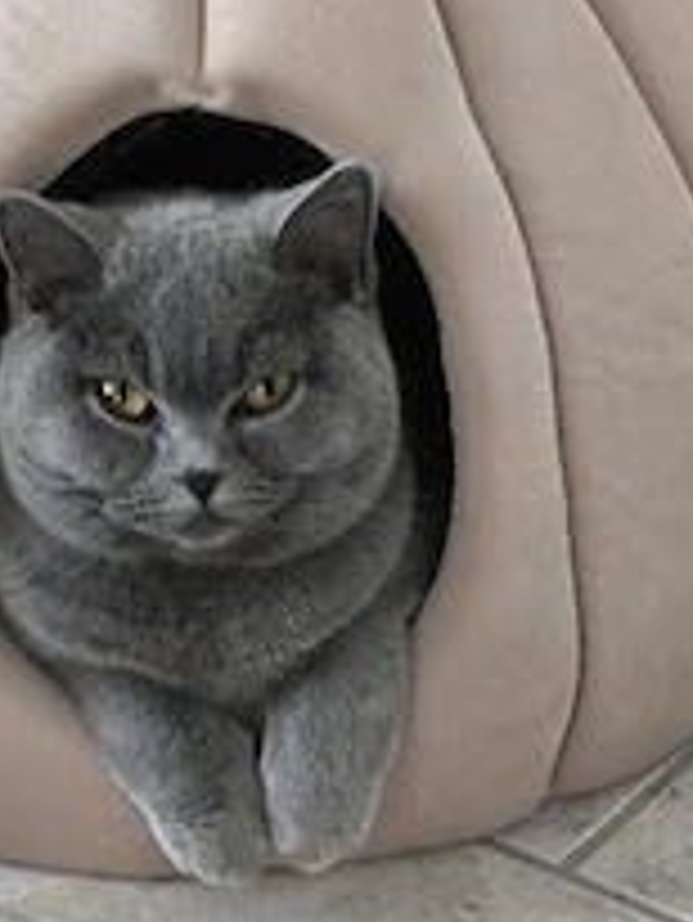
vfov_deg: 17.4
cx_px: 162
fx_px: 3013
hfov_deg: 13.1
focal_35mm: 113
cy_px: 571
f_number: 1.65
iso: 800
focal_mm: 6.14
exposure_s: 1/50
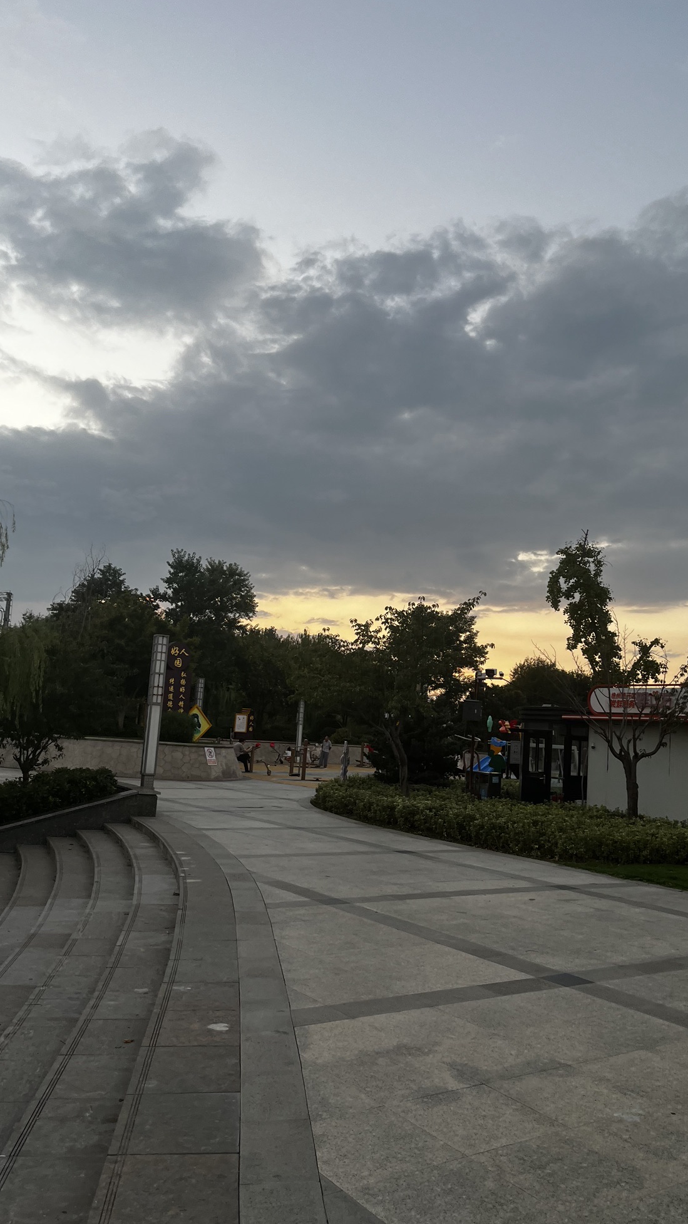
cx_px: 434
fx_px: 941
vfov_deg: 66.1
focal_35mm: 29
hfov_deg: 39.9
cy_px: 623
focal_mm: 5.1
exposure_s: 1/122
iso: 50
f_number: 1.6
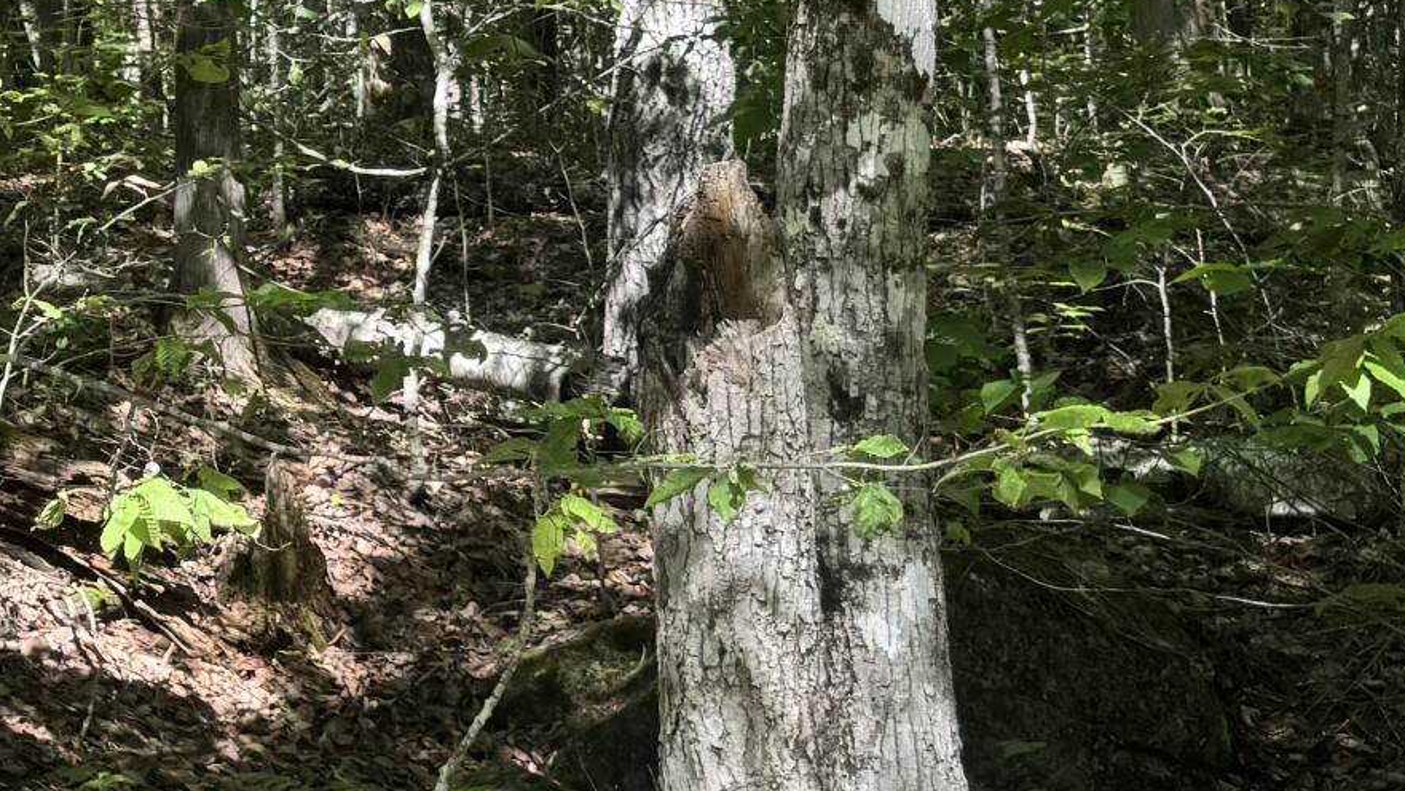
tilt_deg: +5.7
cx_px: -263
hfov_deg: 22.2
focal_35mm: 89
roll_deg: +0.2
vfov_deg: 13.4
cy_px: 37
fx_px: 3316
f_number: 1.78
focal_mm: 6.76
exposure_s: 1/481
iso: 80
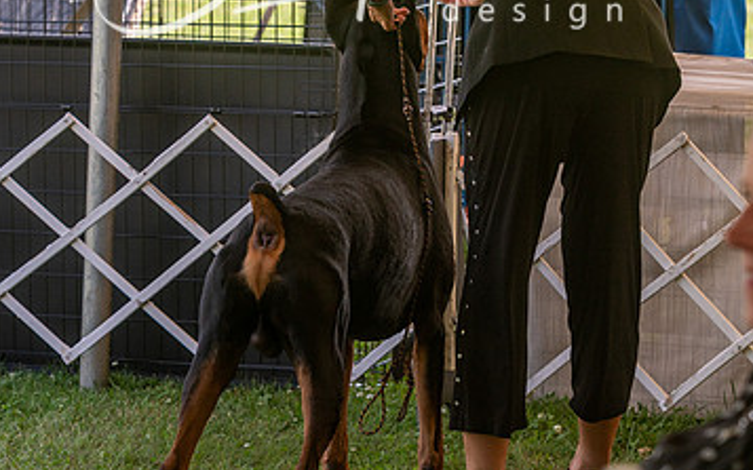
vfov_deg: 5.7
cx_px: 281
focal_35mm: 231
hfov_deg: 9.1
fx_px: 4740
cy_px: 125
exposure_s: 1/640
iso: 125
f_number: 5
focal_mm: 100
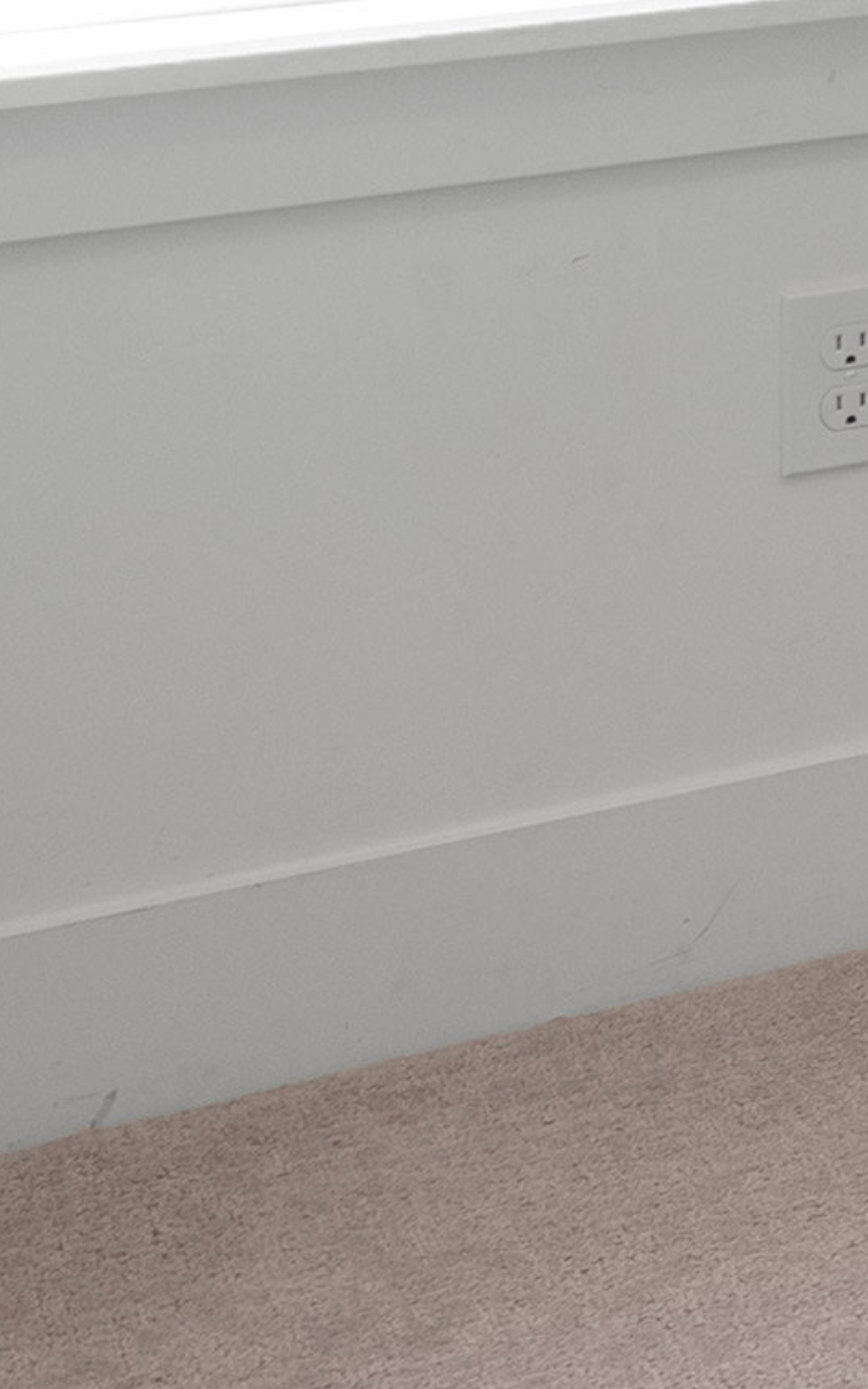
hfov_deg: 7.3
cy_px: -774
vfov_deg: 16.5
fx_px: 4316
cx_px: 3724
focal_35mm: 114
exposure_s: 1/6
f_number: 8
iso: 500
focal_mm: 16
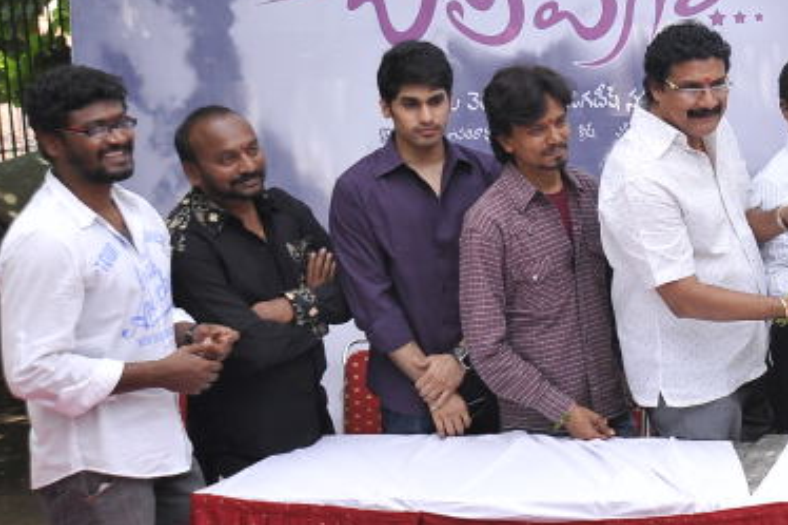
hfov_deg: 20.2
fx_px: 2035
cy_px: 201
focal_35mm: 93
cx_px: 999
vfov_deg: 14.7
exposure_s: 1/200
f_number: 5
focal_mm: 34
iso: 250
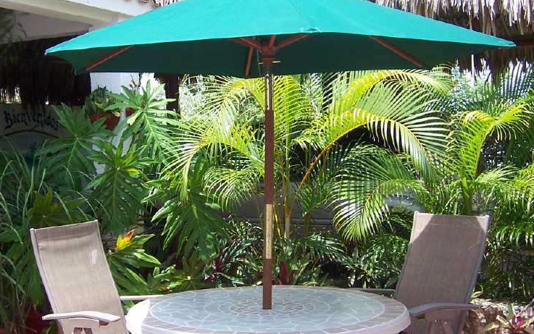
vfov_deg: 24.4
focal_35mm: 53
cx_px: 211
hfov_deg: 38.0
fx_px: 771
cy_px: 183
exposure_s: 1/350
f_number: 3
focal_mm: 6
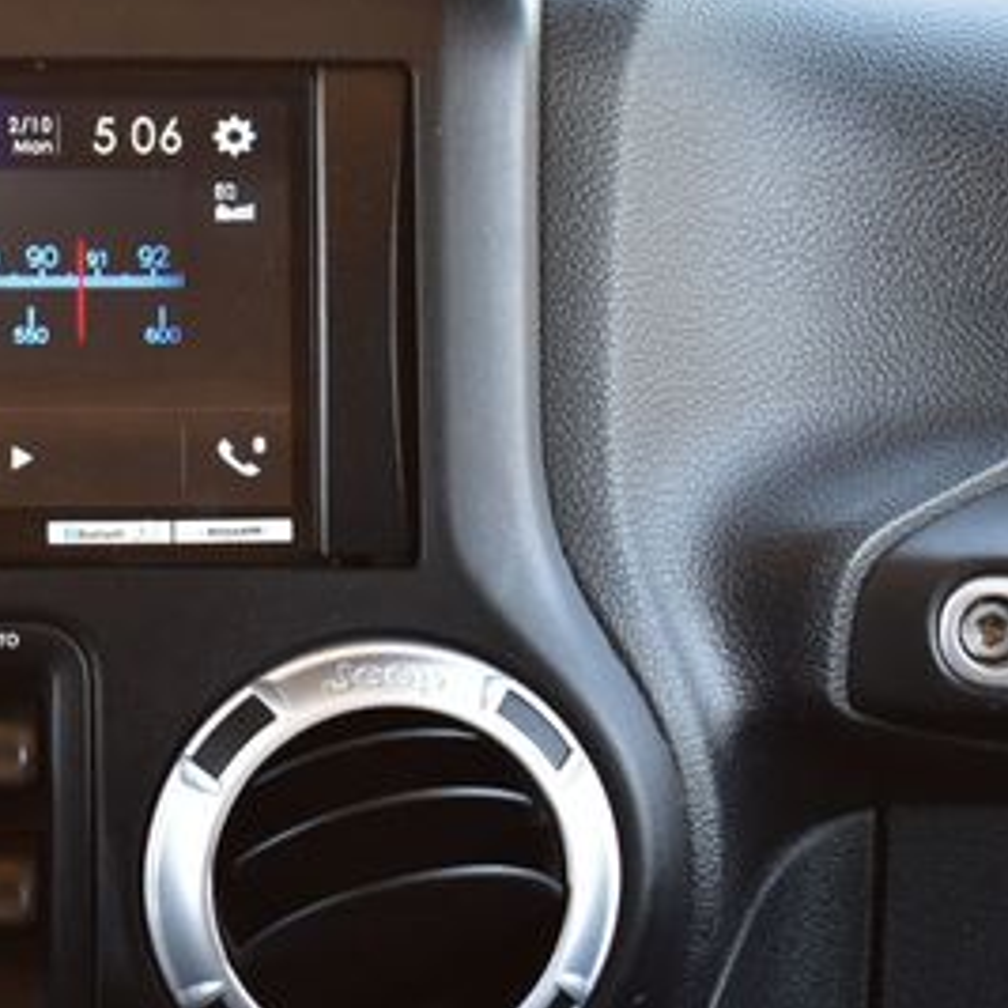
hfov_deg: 10.3
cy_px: 427
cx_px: -162
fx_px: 5535
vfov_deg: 10.4
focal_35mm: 168
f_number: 6.3
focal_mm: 55
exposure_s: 1/20
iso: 400
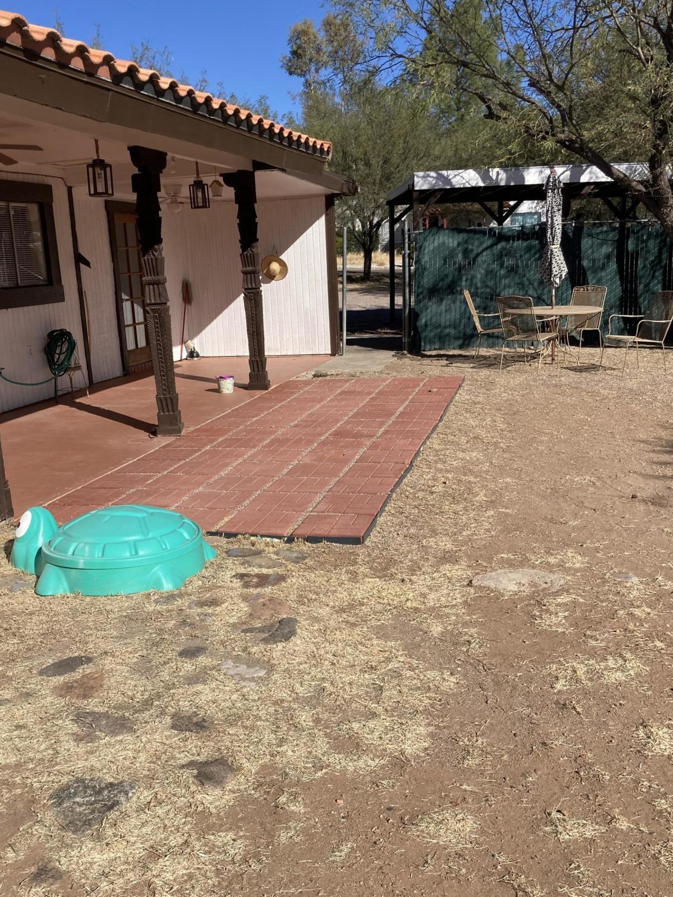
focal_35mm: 35
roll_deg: +2.0
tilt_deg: -12.6
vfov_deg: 52.6
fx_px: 907
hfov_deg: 40.7
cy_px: 479
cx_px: 312
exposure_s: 1/2825
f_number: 1.8
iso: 20
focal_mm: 3.99
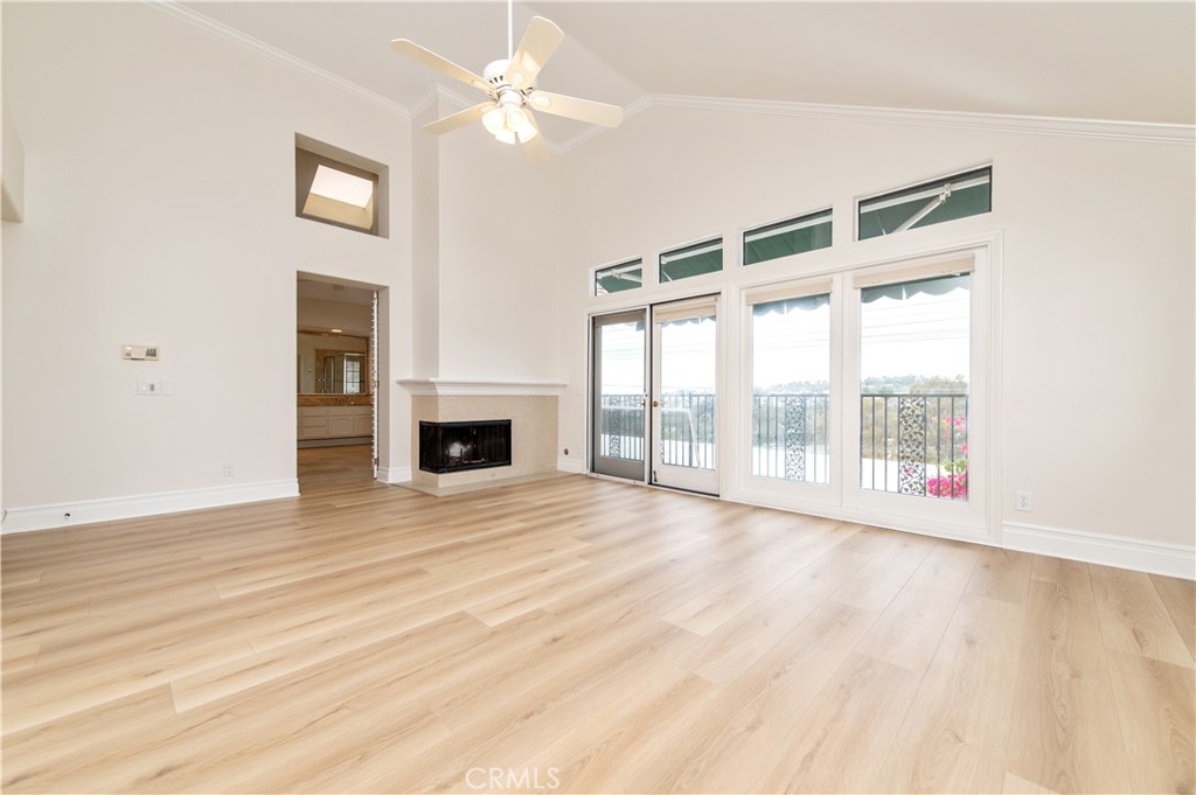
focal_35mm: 14
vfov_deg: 81.1
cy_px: 398
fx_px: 465
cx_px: 598
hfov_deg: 104.3
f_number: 5.6
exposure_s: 1/125
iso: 140
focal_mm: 14
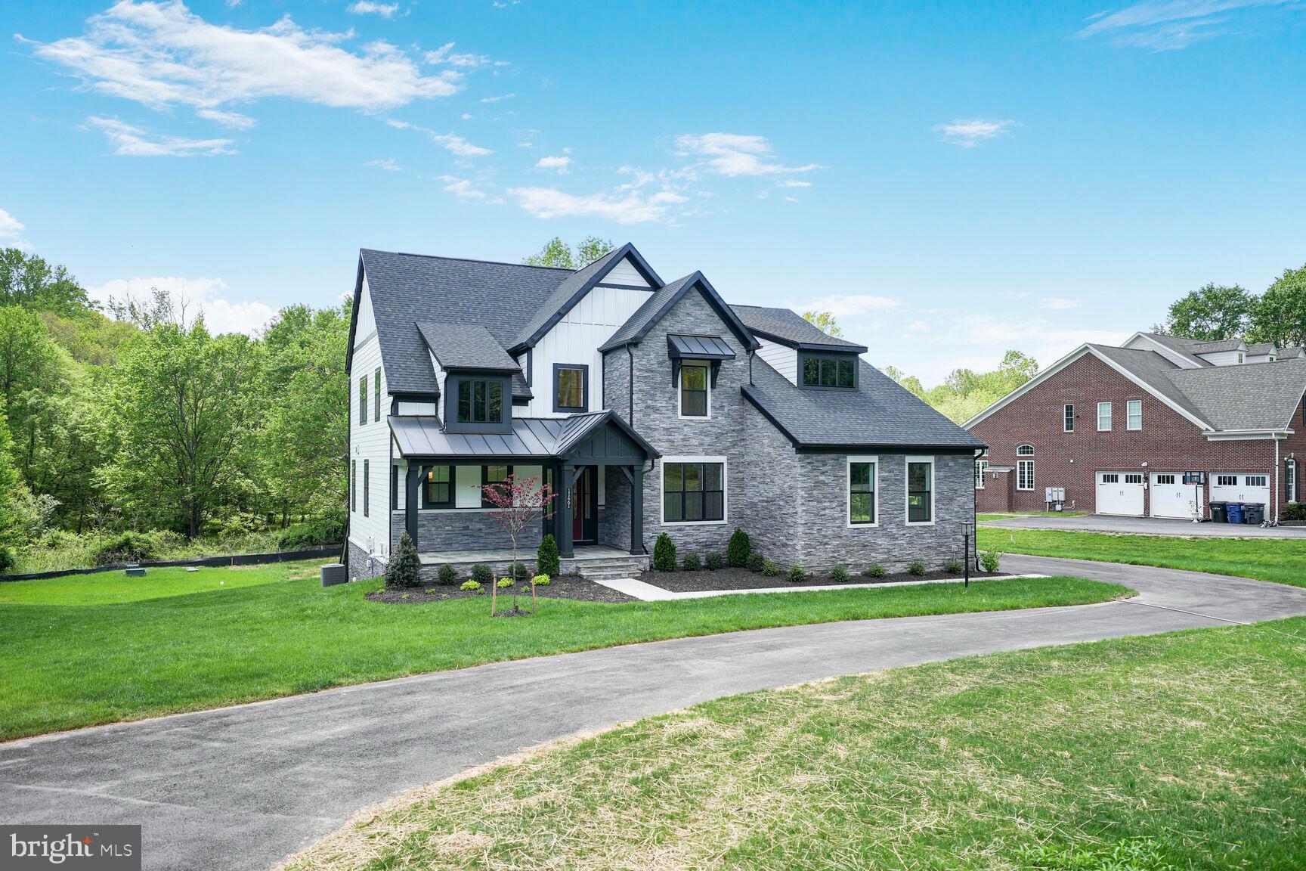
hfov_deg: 73.7
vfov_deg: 53.1
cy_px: 436
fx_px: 871
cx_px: 653
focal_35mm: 24
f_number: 2.8
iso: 100
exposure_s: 1/1000
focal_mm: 24
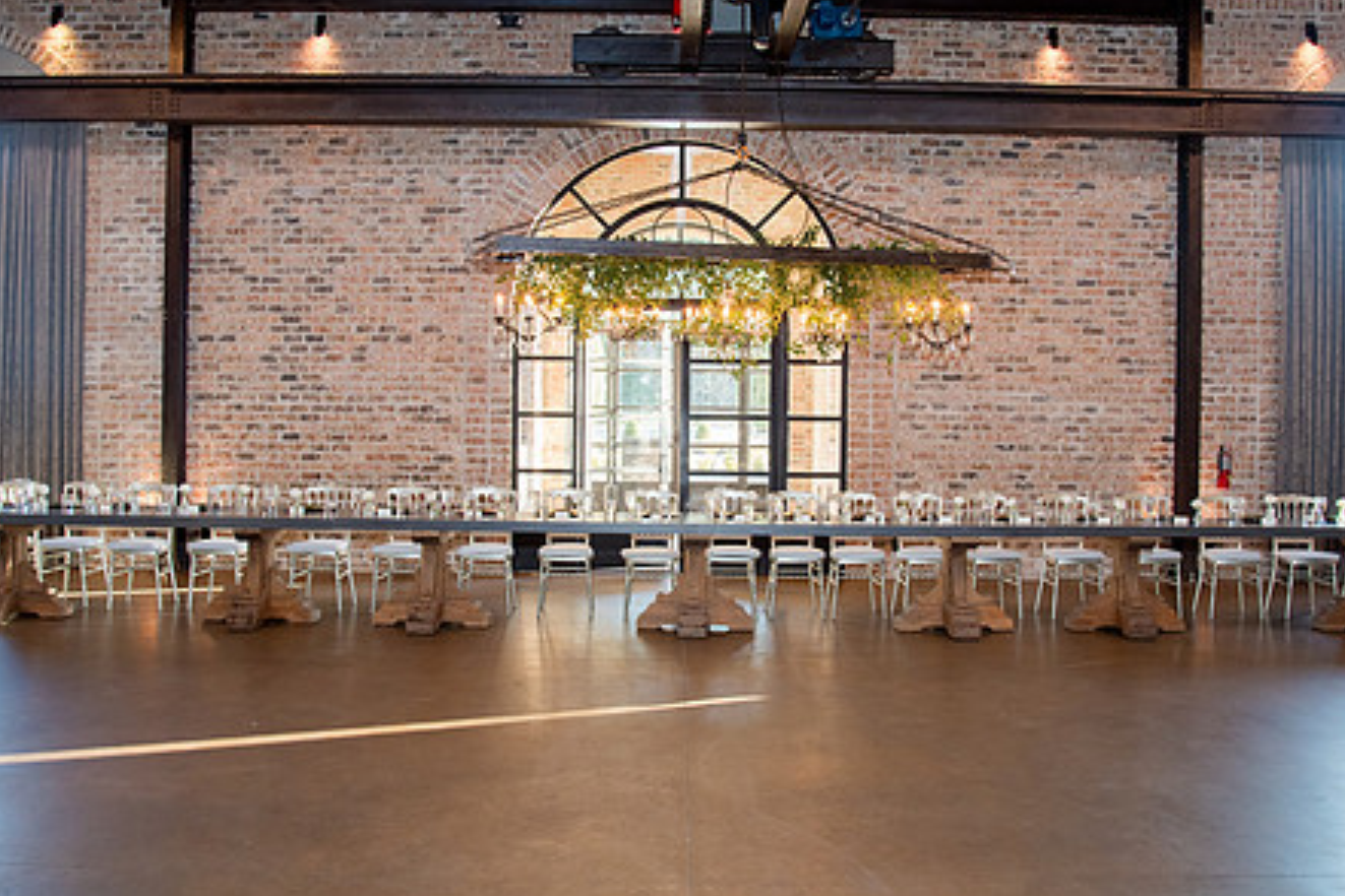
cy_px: 379
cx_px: 690
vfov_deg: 38.8
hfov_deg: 55.8
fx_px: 1270
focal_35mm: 34
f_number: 5.6
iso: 1250
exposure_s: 1/60
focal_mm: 24
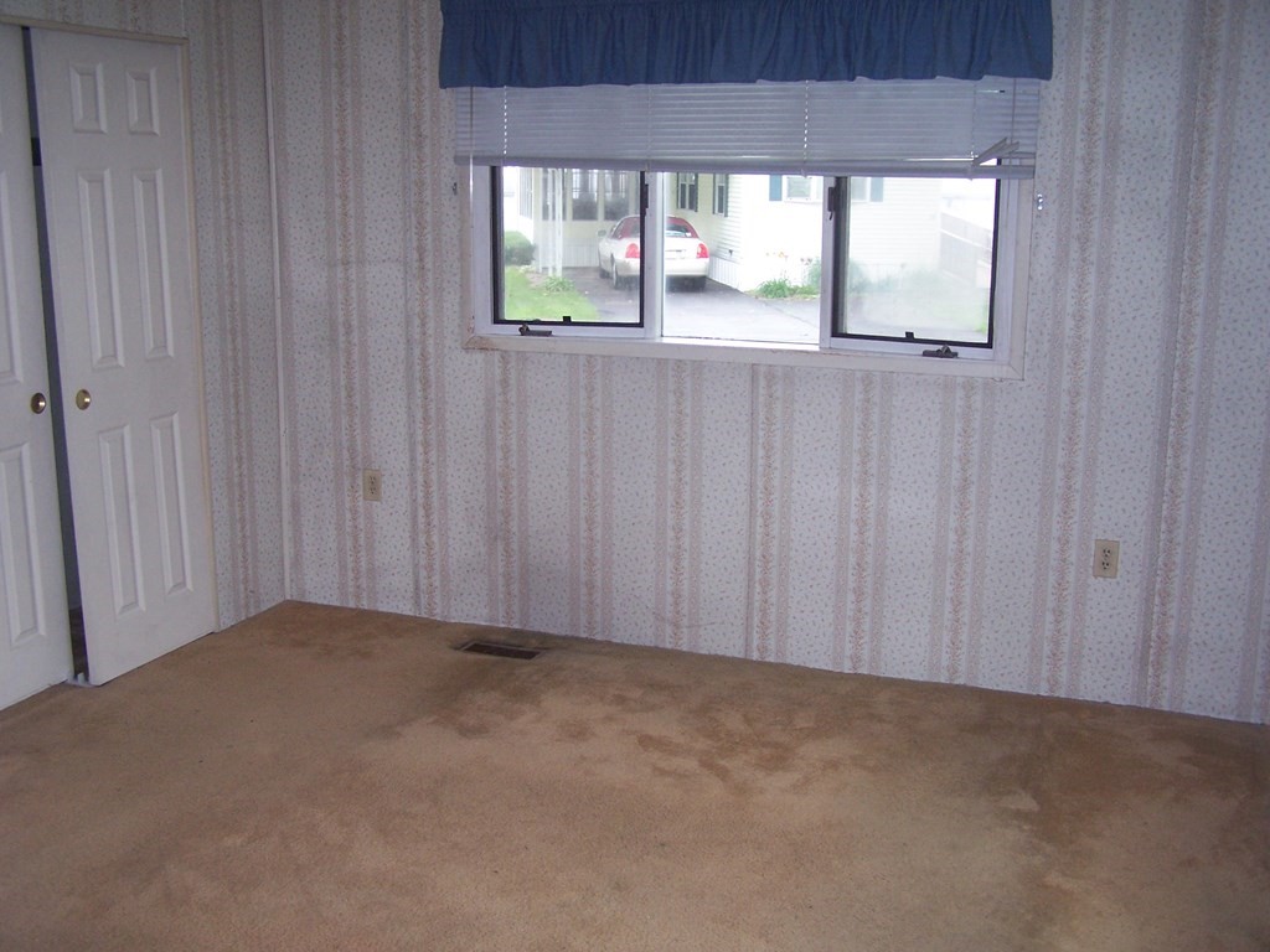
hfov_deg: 49.0
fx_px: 1394
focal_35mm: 38
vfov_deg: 37.7
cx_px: 635
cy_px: 476
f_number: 2.8
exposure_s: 1/60
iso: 140
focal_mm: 6.3
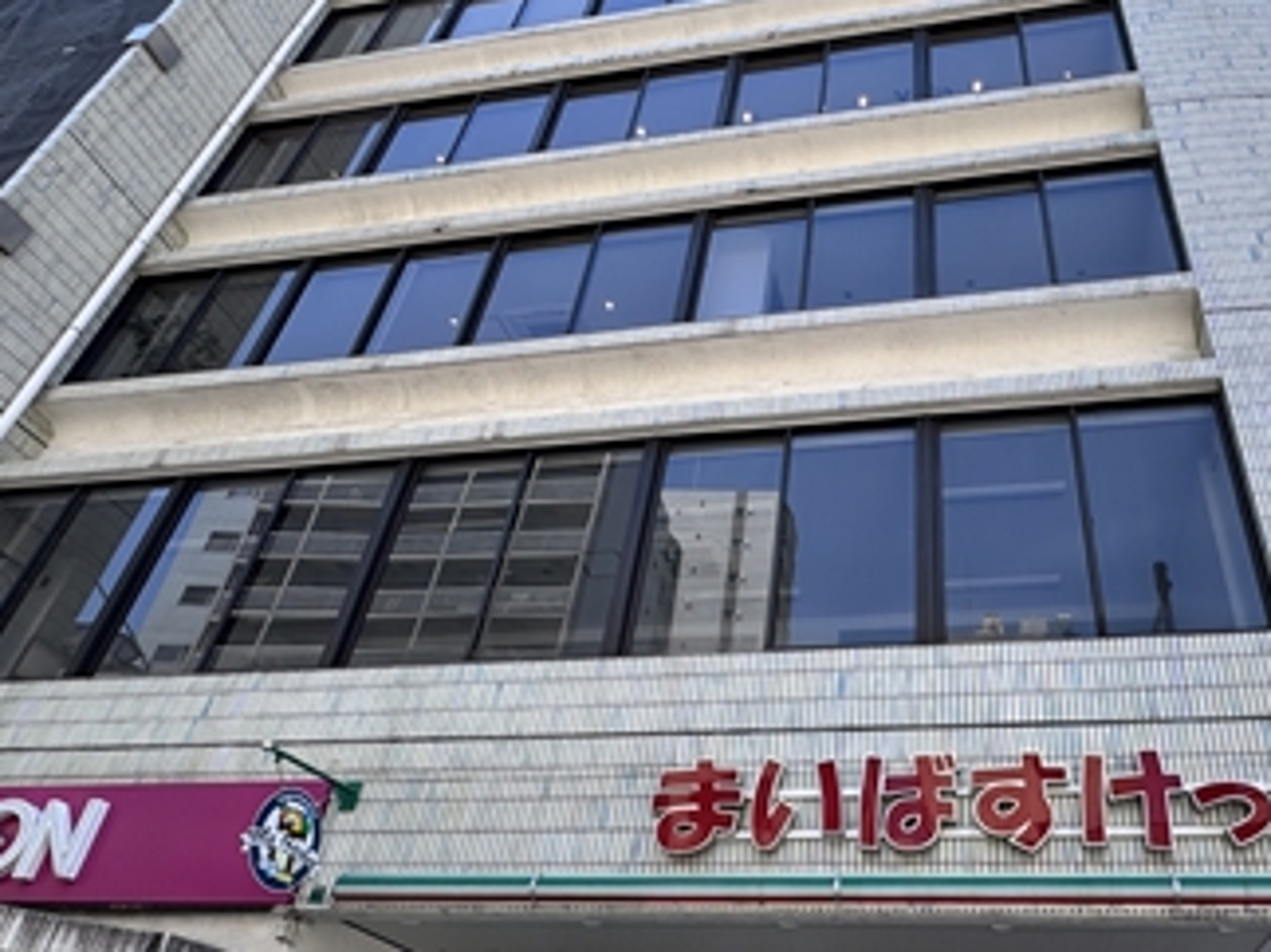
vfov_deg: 52.7
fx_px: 954
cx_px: 830
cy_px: 563
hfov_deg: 65.8
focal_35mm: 26
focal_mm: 2.22
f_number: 2.2
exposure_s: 1/381
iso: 40
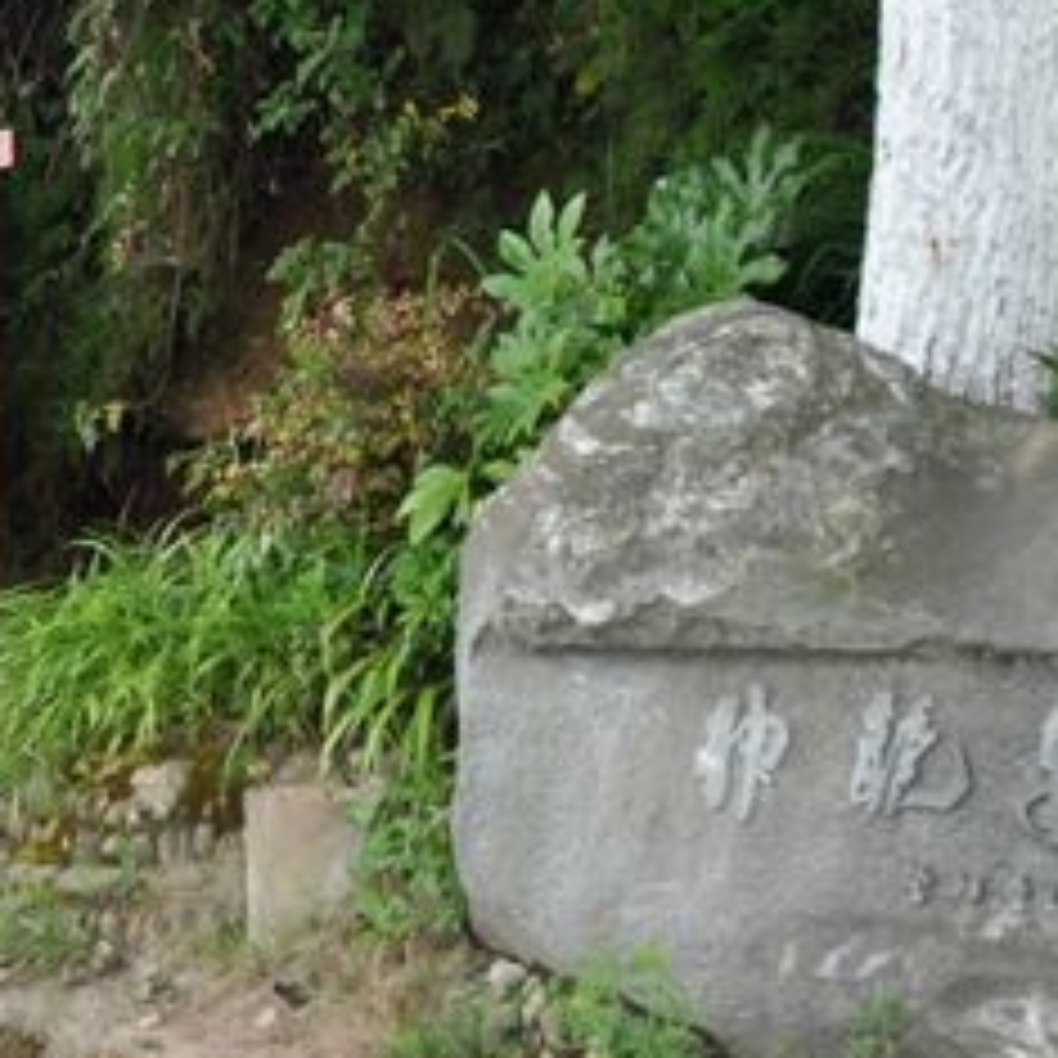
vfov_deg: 22.2
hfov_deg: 20.4
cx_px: -302
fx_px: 2697
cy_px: 448
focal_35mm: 78
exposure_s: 1/200
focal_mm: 18
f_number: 9
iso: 320
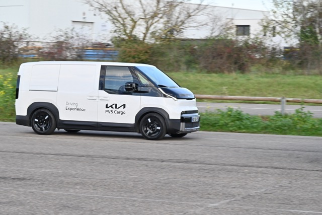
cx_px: 161
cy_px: 108
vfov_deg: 13.0
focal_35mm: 105
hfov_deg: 19.5
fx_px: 939
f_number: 13
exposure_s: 1/160
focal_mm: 105
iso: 640
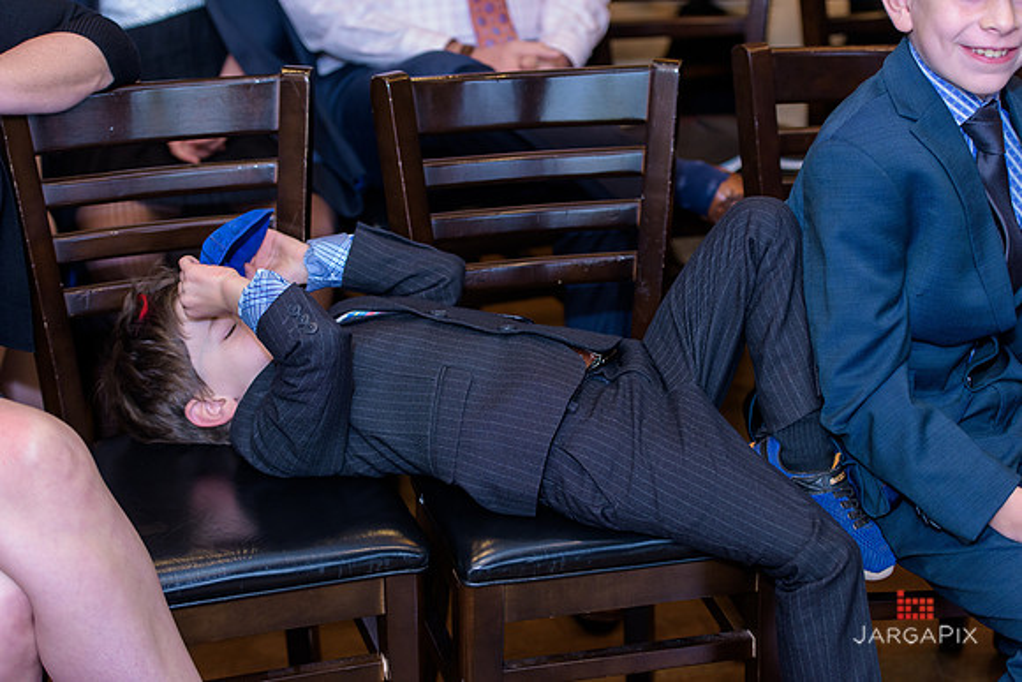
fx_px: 1988
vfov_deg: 19.5
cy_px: 341
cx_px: 511
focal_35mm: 70
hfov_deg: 28.8
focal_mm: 70
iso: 1600
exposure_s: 1/125
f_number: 3.2
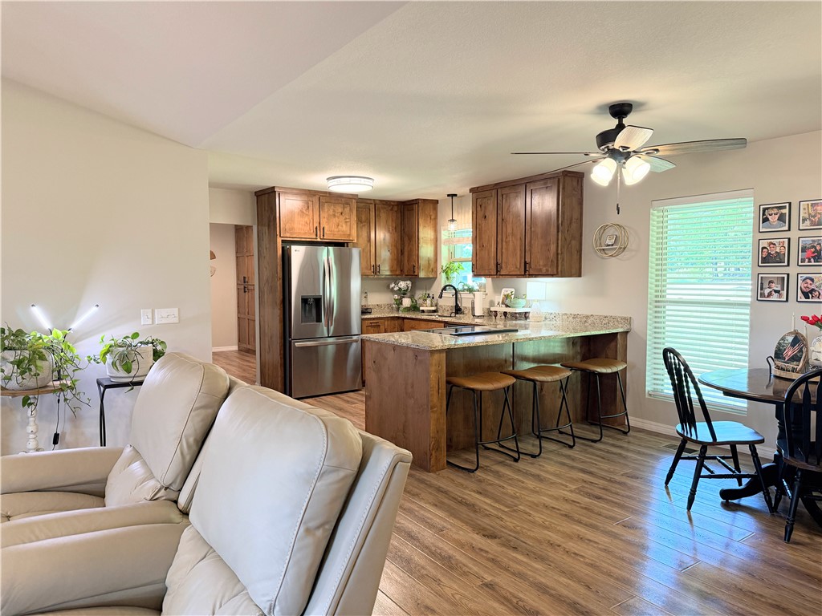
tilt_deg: -2.9
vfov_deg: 56.8
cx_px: 411
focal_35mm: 24
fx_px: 570
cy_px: 308
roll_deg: +0.0
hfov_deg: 71.6
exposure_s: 1/120
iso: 250
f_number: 1.78
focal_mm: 6.76
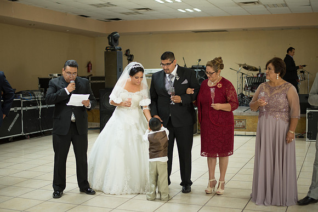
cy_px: 106
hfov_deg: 39.6
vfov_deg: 27.0
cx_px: 159
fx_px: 442
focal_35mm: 50
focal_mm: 50
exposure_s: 1/125
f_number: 1.8
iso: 1600
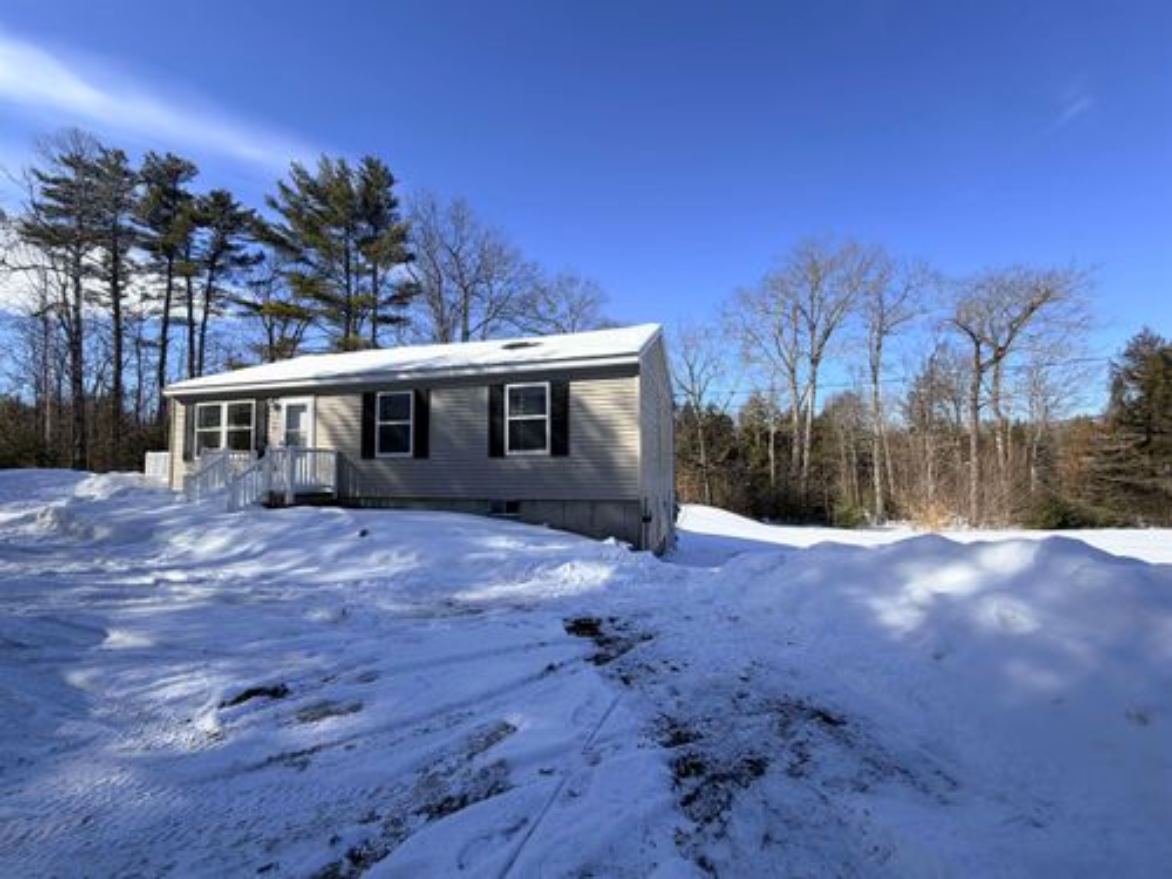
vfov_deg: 85.7
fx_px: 474
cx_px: 586
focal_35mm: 14
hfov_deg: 102.1
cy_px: 440
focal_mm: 2.22
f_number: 2.2
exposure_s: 1/770
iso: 25
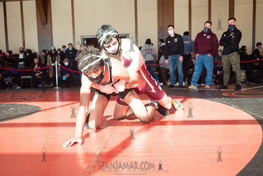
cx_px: 116
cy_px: 98
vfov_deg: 34.1
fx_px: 286
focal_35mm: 39
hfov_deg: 49.3
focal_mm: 35
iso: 400
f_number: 3.2
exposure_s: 1/400
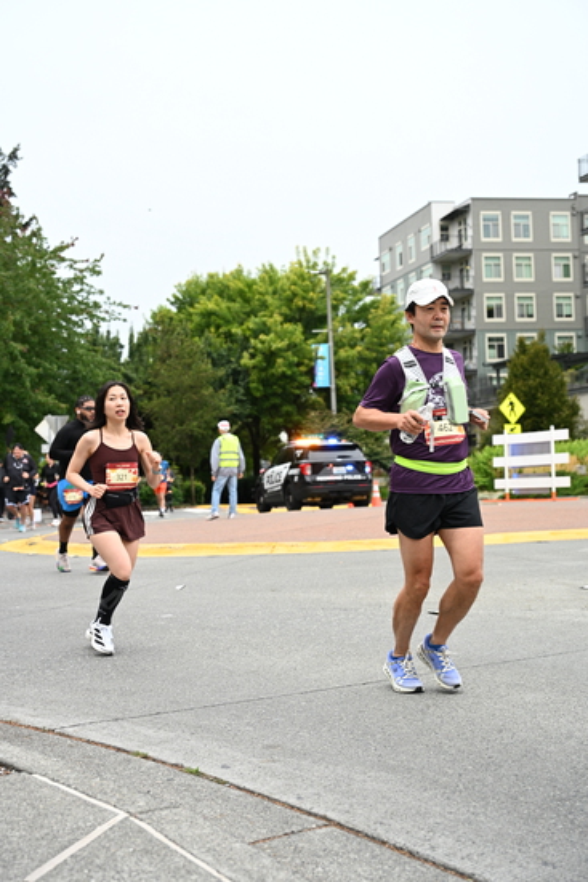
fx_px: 1200
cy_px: 441
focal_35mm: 49
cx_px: 294
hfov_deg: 27.5
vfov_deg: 40.3
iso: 1600
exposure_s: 1/800
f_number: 4
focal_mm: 49
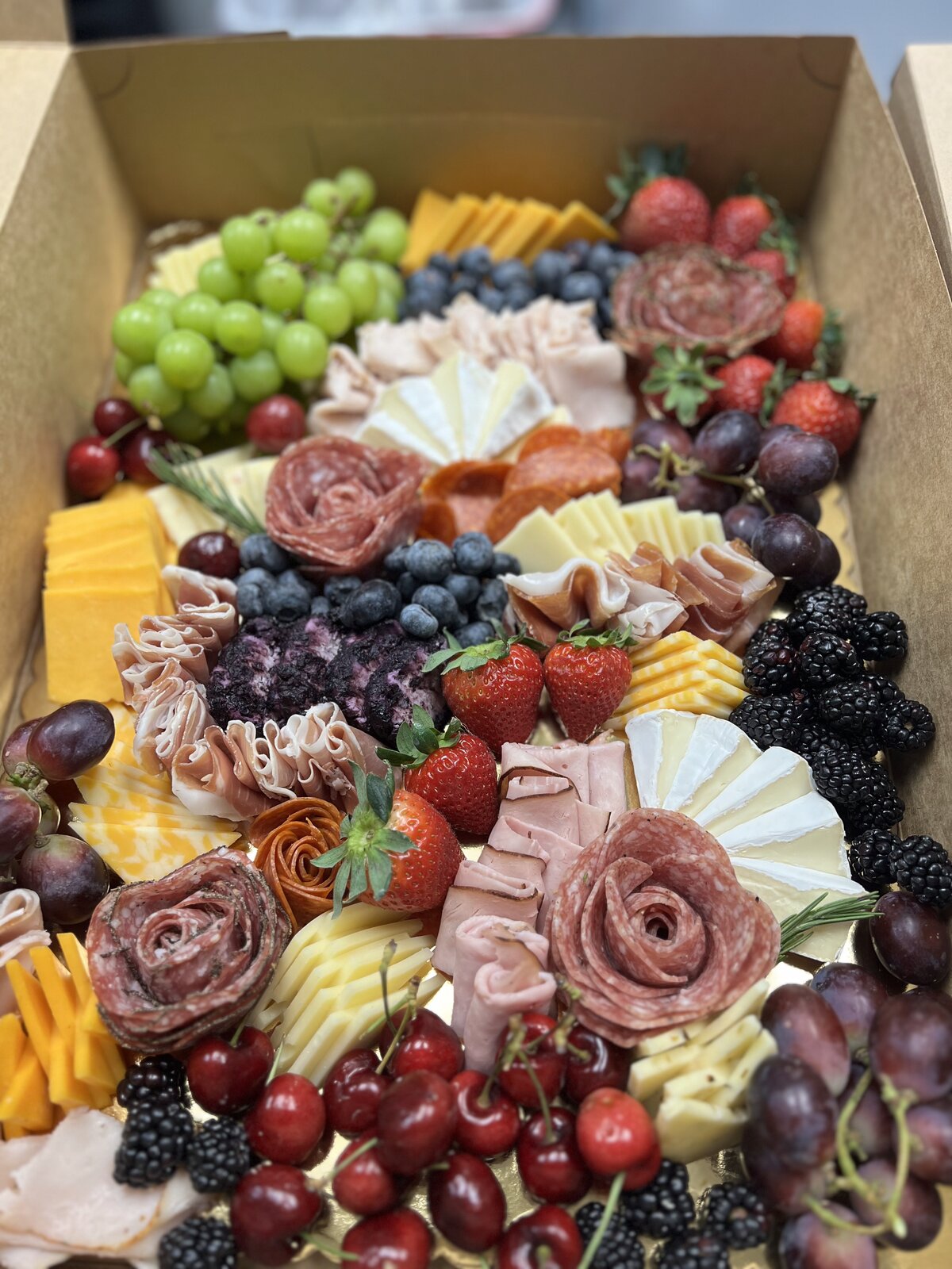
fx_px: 953
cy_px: 634
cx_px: 476
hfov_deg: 53.1
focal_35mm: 26
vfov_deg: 67.3
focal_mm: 5.7
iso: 100
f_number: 1.5
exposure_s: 1/120
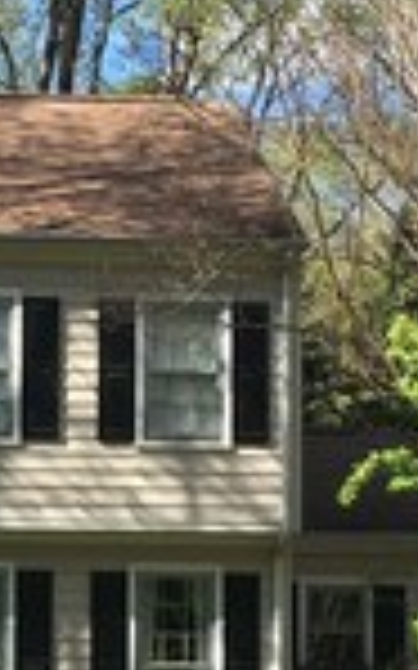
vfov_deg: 16.8
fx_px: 2262
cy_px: 495
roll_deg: -1.0
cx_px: 22
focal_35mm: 124
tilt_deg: +4.8
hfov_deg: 10.5
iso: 25
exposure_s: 1/601
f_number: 2.2
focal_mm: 4.15
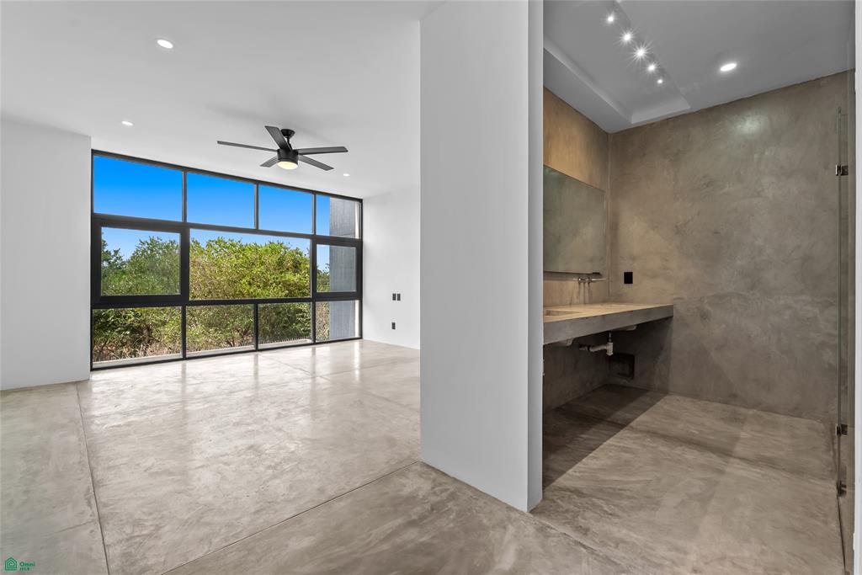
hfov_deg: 96.7
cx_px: 431
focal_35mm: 16
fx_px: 383
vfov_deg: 73.8
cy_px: 288
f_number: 9
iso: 320
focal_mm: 16
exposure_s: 1/5
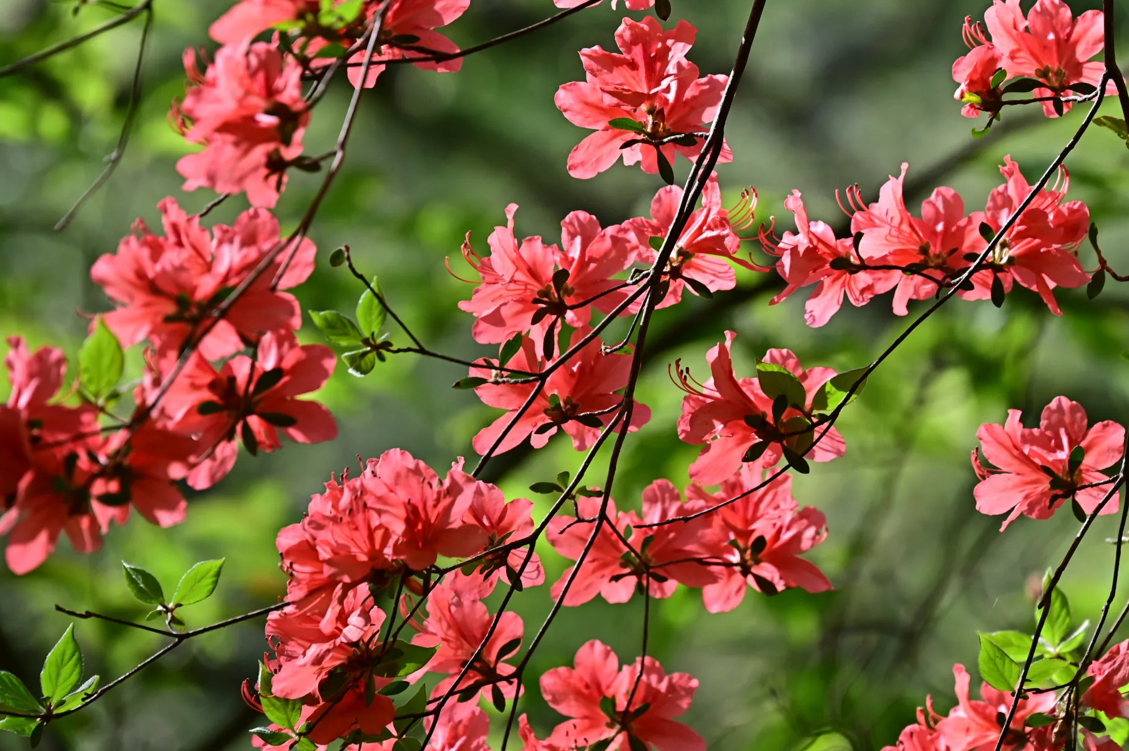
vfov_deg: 4.9
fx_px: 8870
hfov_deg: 7.3
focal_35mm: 283
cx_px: 637
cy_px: 267
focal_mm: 200
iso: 160
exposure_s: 1/200
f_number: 6.3
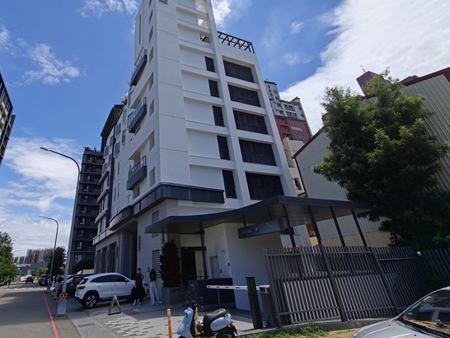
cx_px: 170
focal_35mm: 20
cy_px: 117
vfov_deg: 64.5
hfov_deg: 80.3
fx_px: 260
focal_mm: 2.63
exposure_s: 1/1558
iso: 80
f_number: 2
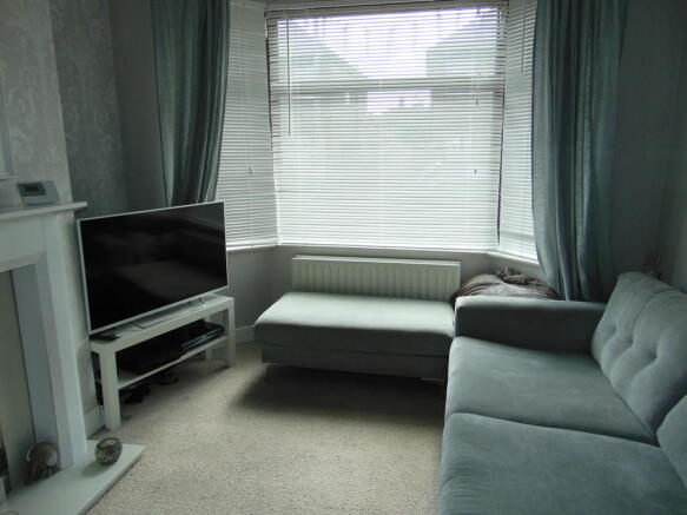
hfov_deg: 69.4
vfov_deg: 54.9
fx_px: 496
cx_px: 344
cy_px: 258
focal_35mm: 25
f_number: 3
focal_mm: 4.5
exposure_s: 1/80
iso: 80
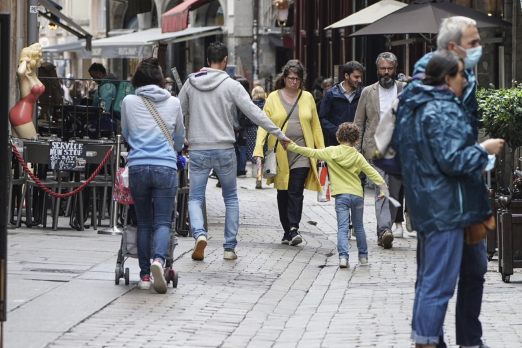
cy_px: 90
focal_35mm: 258
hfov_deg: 8.0
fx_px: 3739
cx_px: 256
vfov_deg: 5.3
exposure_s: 1/320
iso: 400
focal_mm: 173
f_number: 5.6
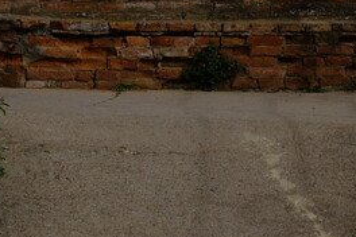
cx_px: 467
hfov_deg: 12.5
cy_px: -163
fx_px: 1572
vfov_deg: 8.4
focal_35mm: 159
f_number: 5.6
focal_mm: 23
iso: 64
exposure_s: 1/420
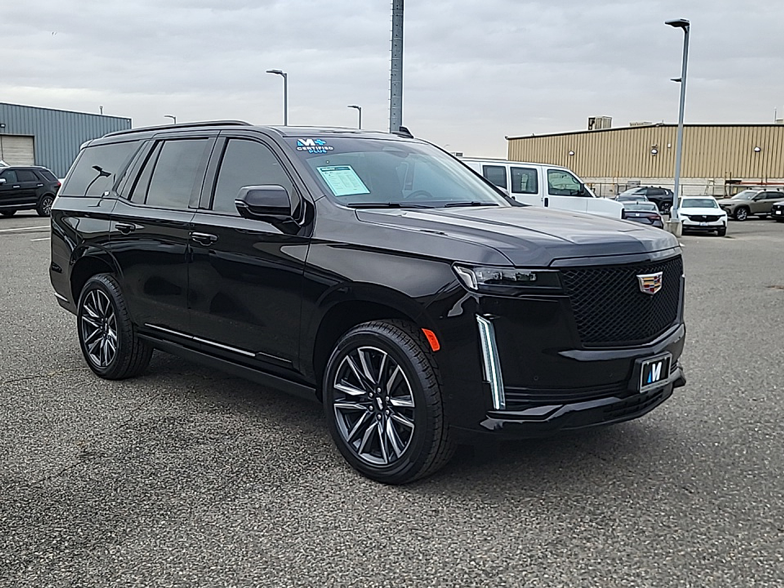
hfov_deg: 67.3
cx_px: 392
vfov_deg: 53.1
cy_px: 294
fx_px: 589
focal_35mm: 26
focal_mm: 5.4
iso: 50
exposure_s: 1/401
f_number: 1.8
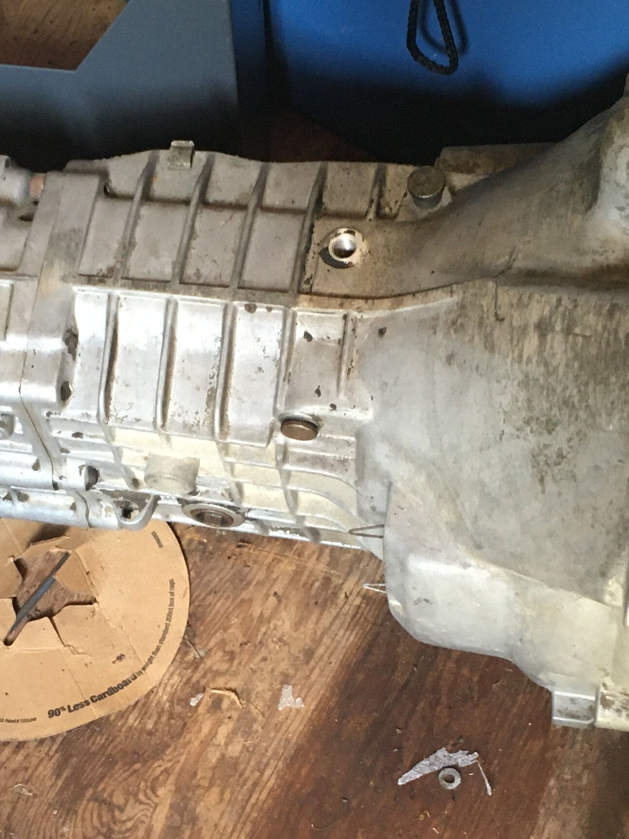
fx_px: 1647
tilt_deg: -63.5
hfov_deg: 21.5
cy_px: 591
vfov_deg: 28.3
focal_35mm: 68
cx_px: 210
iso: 125
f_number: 2.2
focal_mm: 4.15
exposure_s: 1/30
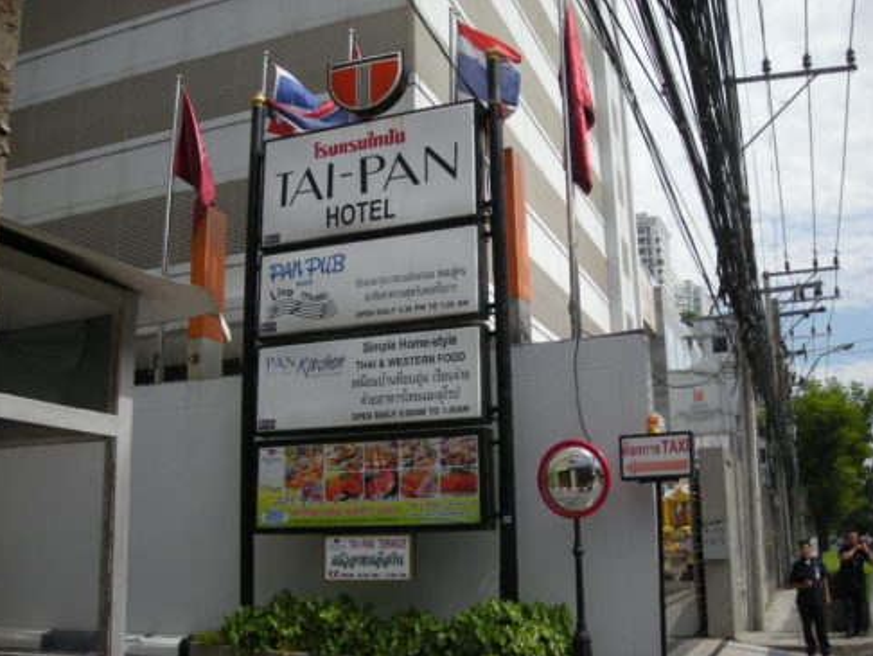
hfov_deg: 51.3
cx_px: 438
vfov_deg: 39.7
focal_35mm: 36
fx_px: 908
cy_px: 335
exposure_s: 1/264
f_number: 5.7
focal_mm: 5.7
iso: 64
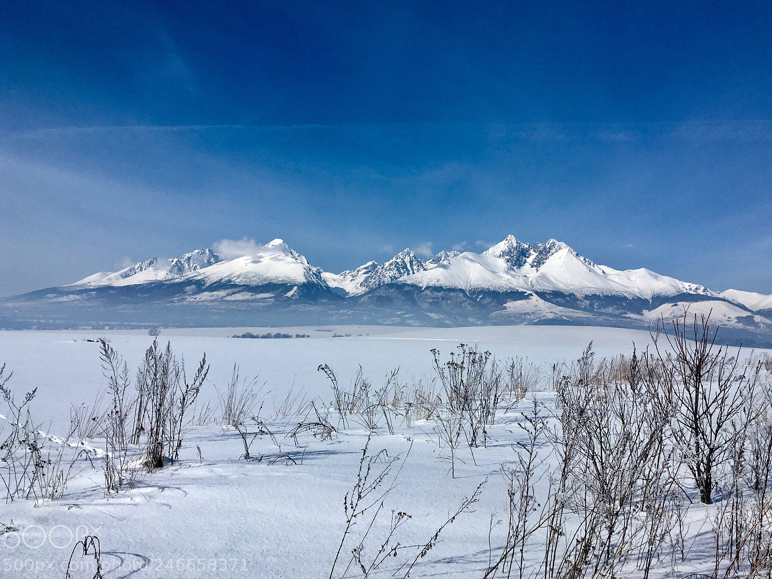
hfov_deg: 56.8
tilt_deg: +4.1
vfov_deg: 44.2
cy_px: 287
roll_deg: -2.7
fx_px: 714
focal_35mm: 32
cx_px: 396
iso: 25
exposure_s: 1/6410
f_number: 2.2
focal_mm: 4.15
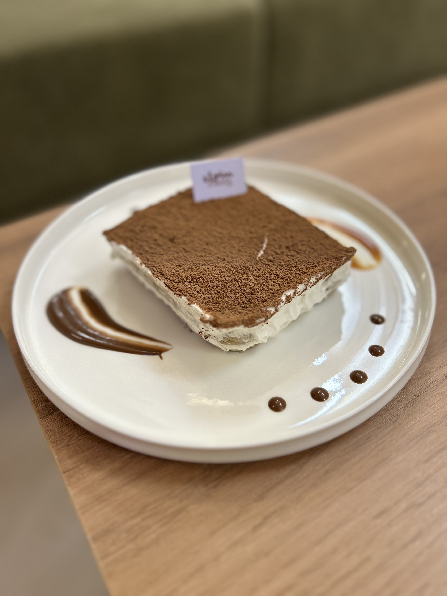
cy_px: 298
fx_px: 448
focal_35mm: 26
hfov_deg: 53.1
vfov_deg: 67.3
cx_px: 224
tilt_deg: -45.0
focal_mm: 5.7
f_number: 1.5
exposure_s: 1/50
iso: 80
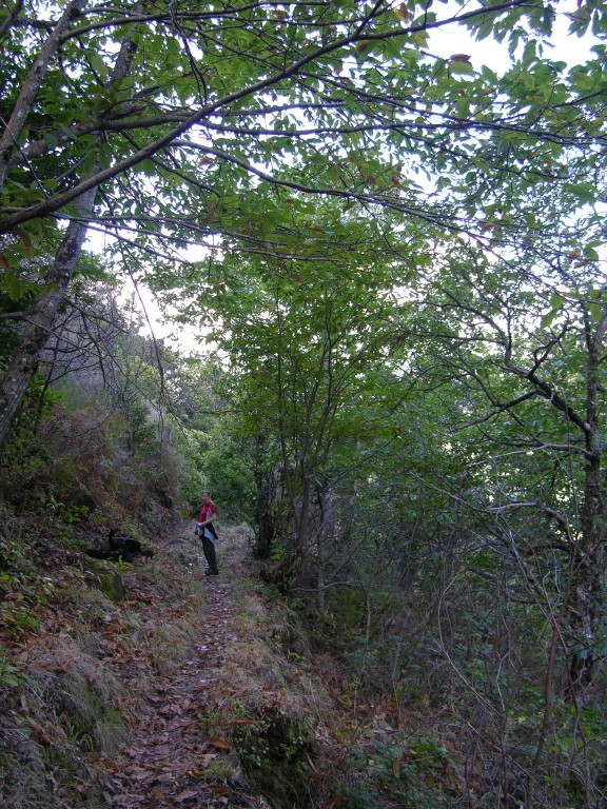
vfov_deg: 52.6
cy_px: 404
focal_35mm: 35
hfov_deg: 40.7
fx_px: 818
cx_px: 304
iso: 50
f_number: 2.8
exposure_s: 1/24.6
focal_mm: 8.9
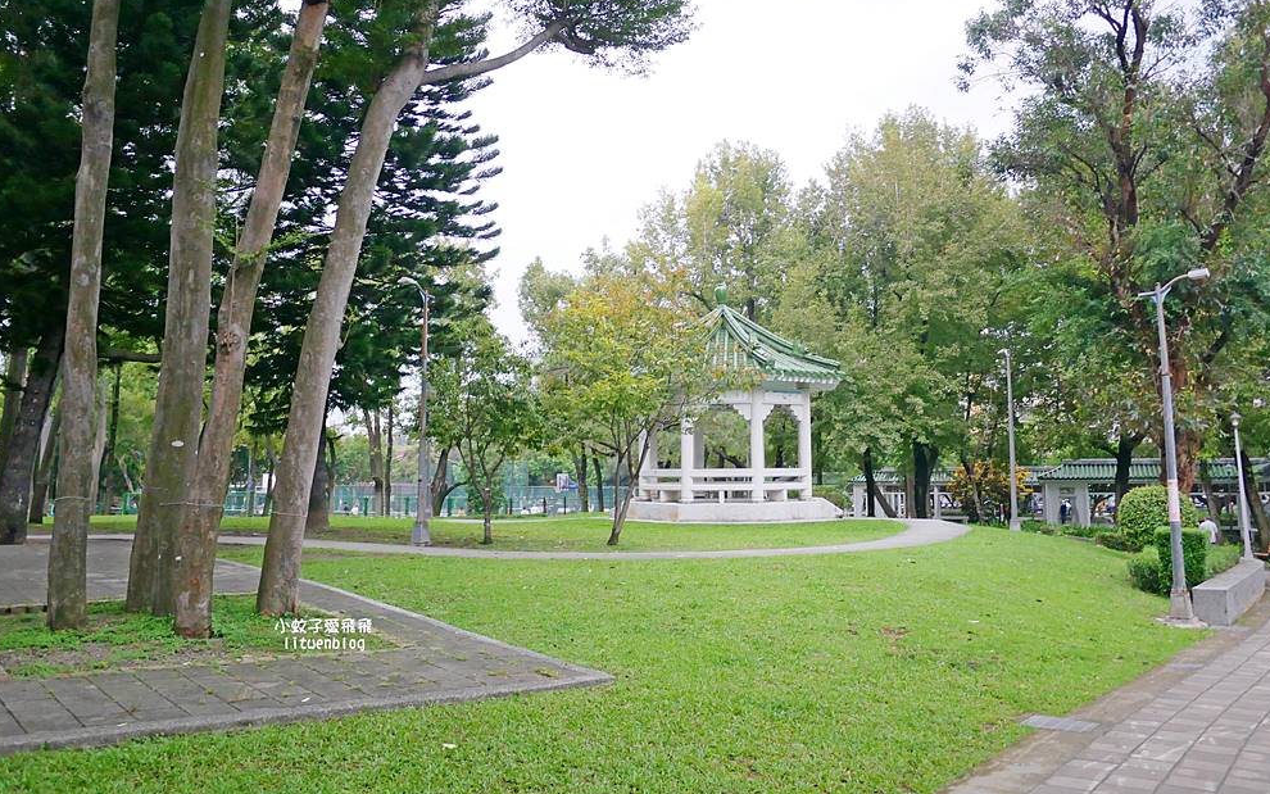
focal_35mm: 30
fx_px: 1038
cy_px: 321
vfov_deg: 41.7
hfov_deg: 62.9
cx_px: 635
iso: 800
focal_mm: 14
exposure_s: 1/60
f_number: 2.5
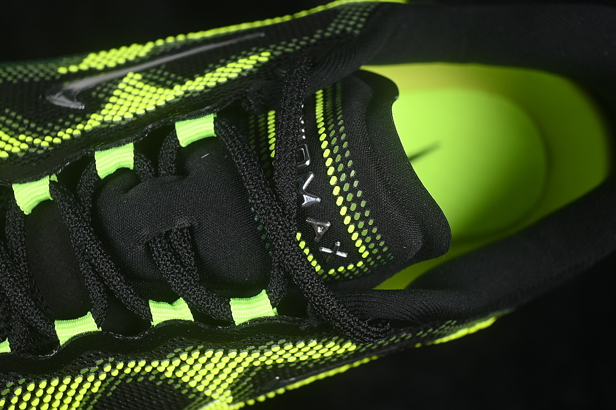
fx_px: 1317
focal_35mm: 77
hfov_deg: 26.3
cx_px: 301
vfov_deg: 17.7
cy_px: 203
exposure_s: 1/60
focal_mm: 50
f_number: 6.3
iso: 160
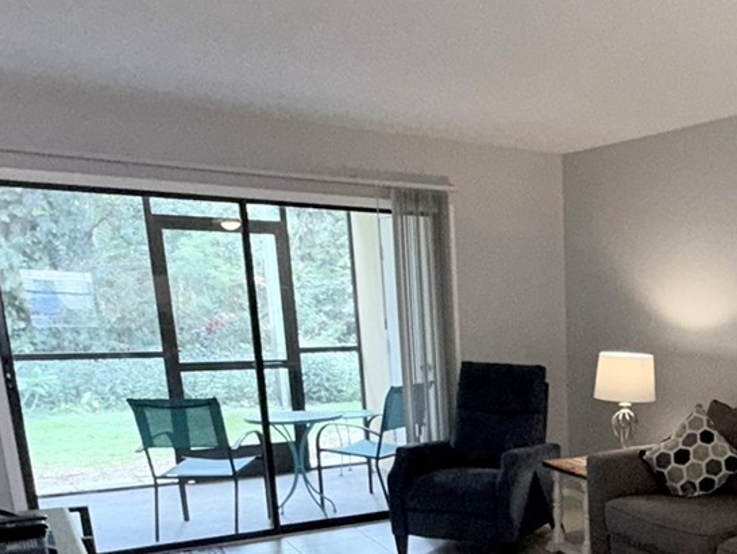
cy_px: 522
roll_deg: -1.3
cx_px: 694
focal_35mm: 41
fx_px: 873
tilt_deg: -14.3
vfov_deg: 32.9
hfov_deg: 41.3
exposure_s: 1/60
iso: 250
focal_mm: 2.22
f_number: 2.2
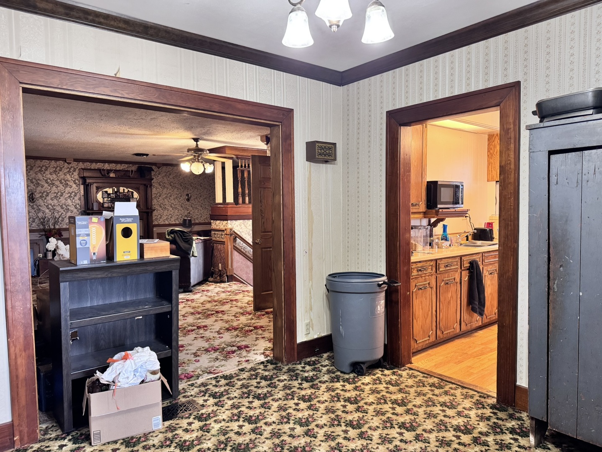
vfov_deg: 56.8
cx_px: 301
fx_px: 417
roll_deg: +0.8
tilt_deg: -3.0
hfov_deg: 71.6
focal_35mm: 24
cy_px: 226
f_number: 1.78
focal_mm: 6.76
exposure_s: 1/60
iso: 400
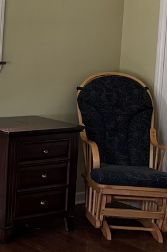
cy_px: 51
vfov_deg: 21.0
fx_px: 669
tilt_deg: -3.6
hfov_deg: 13.1
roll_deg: -3.0
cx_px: -111
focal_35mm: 96
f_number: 1.6
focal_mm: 5.96
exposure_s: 1/60
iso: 200
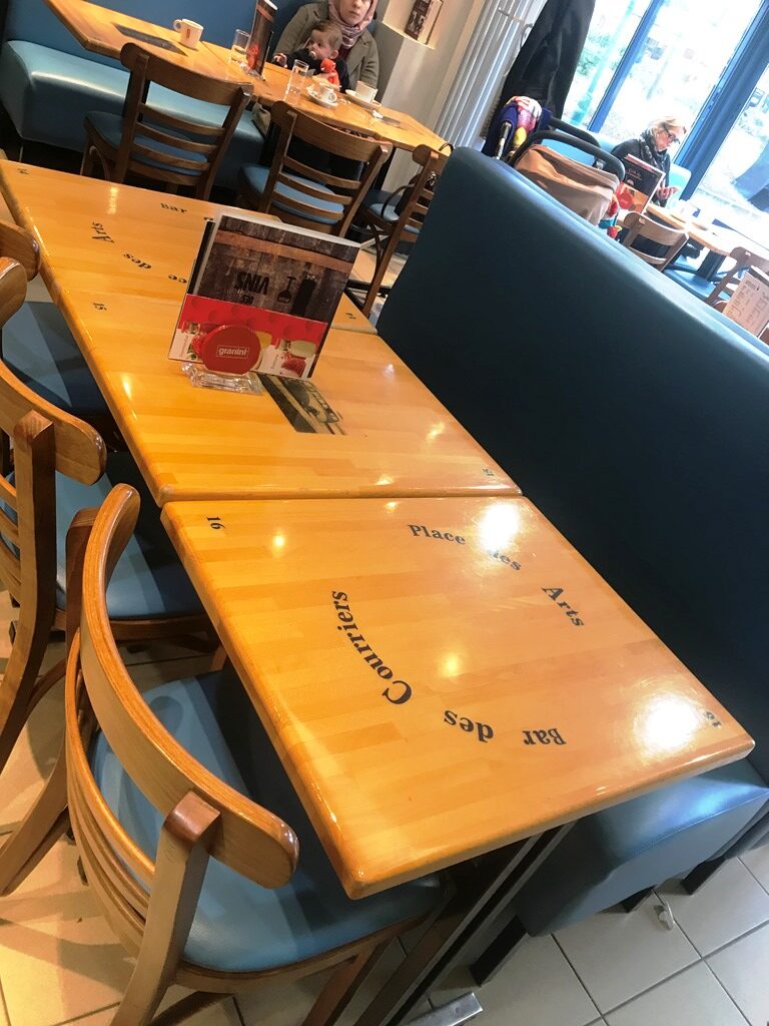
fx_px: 829
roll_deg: -26.1
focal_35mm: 28
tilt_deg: -29.1
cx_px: 384
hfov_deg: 49.7
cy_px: 513
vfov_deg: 63.4
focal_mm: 3.99
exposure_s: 1/17
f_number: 1.8
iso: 40
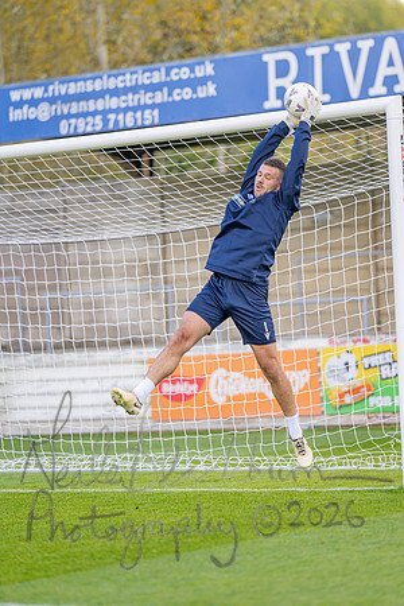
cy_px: 303
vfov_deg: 15.2
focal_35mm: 135
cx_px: 202
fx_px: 2272
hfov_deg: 10.2
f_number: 1.8
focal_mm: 135
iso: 400
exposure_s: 1/2000
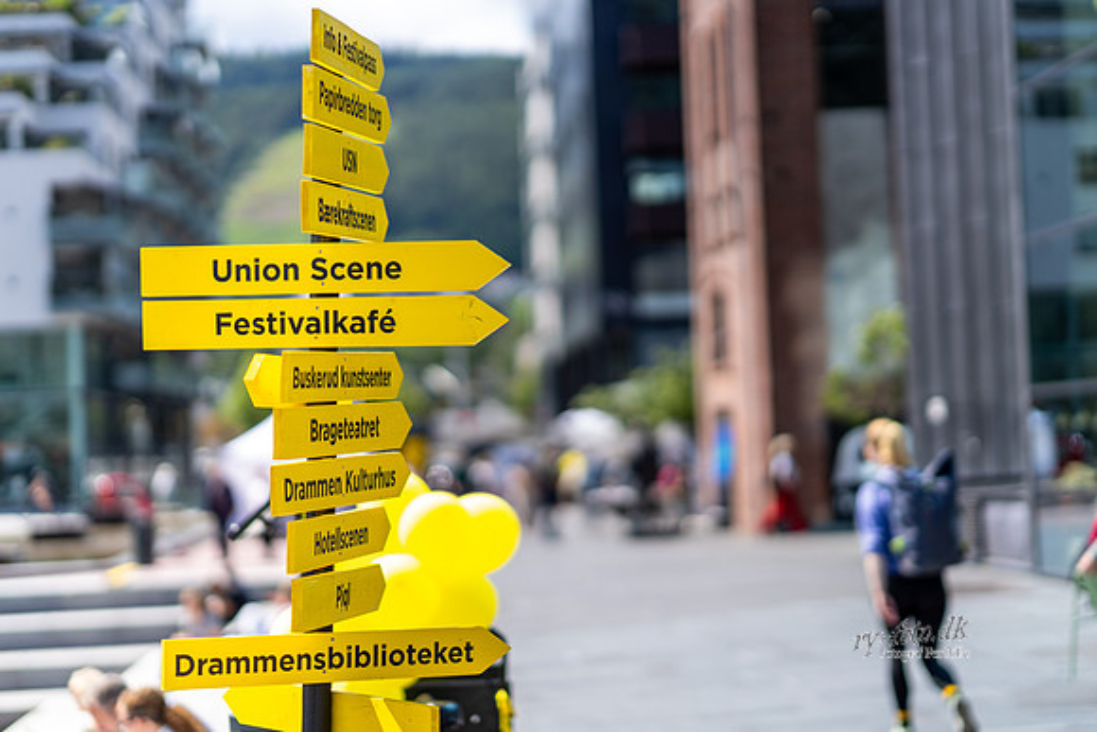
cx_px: 548
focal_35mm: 85
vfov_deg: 16.1
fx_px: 2591
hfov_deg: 23.9
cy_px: 366
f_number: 1.4
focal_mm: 85
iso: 50
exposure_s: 1/3200
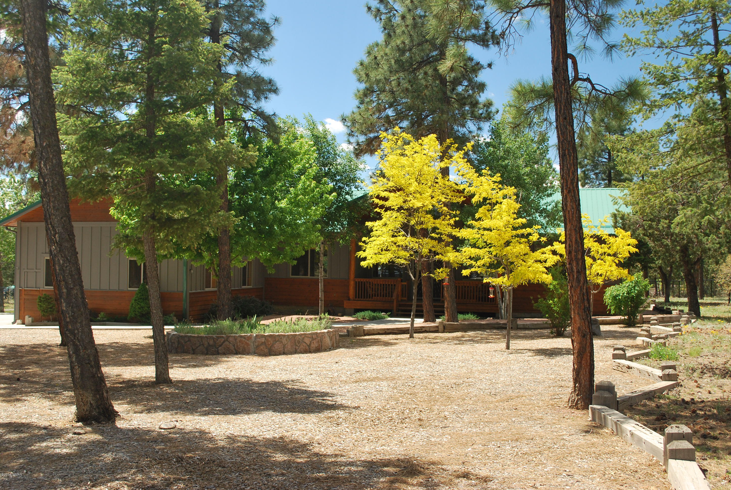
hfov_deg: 49.5
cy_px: 245
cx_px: 366
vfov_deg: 34.4
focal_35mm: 39
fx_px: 794
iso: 200
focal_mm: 26
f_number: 5.6
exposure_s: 1/125
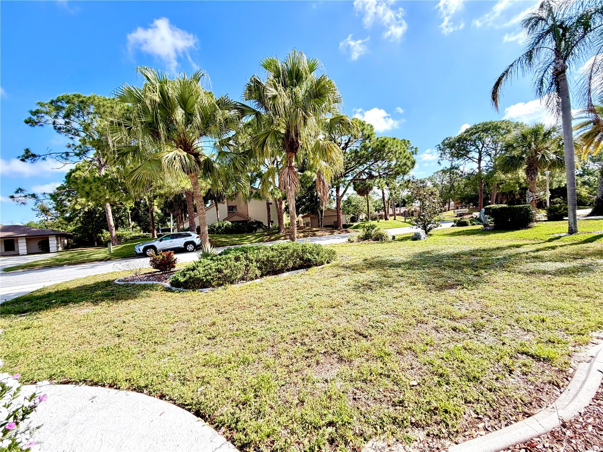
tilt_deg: +0.1
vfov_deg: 85.7
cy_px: 226
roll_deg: +4.3
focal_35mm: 14
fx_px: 244
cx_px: 302
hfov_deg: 102.1
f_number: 2.2
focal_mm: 2.22
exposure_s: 1/445
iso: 64
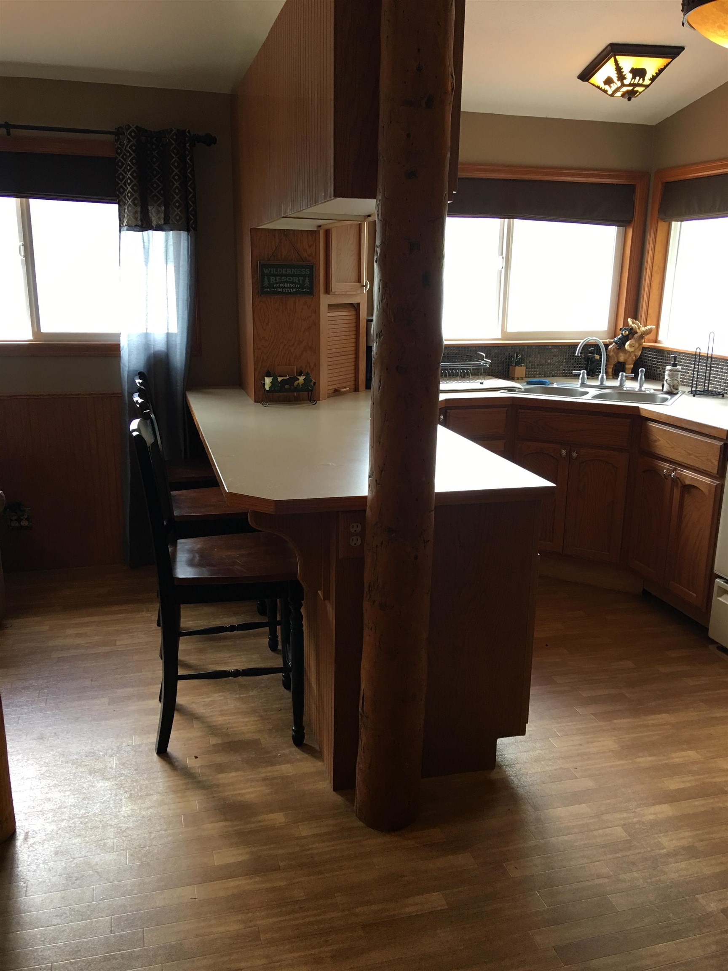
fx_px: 813
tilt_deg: -15.1
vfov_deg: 61.7
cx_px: 364
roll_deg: -1.5
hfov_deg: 48.2
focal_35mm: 29
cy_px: 486
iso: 40
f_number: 2.2
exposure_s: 1/30
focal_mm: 4.15
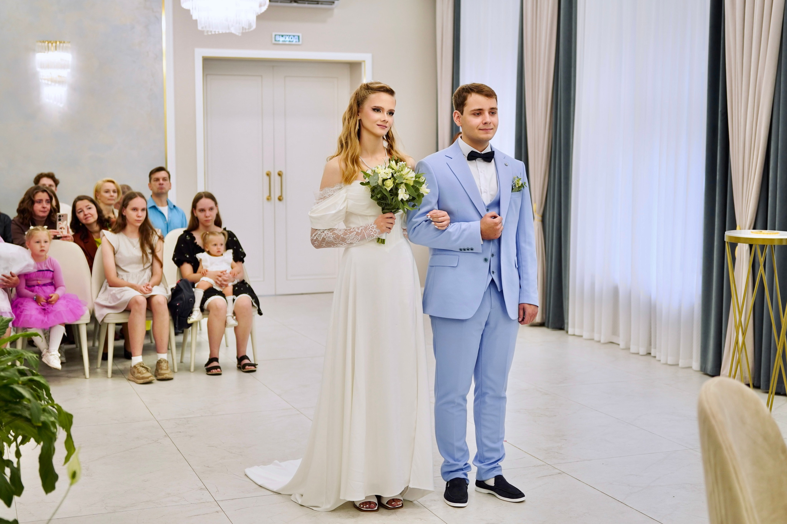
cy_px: 262
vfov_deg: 31.4
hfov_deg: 45.7
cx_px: 394
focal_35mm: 43
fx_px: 933
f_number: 2.8
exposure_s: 1/200
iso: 500
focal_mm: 42.7
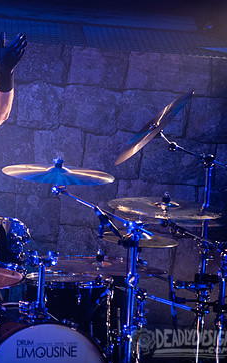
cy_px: 140
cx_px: -43
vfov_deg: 5.6
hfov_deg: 3.5
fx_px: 3723
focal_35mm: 377
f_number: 3.2
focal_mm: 200
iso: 2000
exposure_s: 1/640
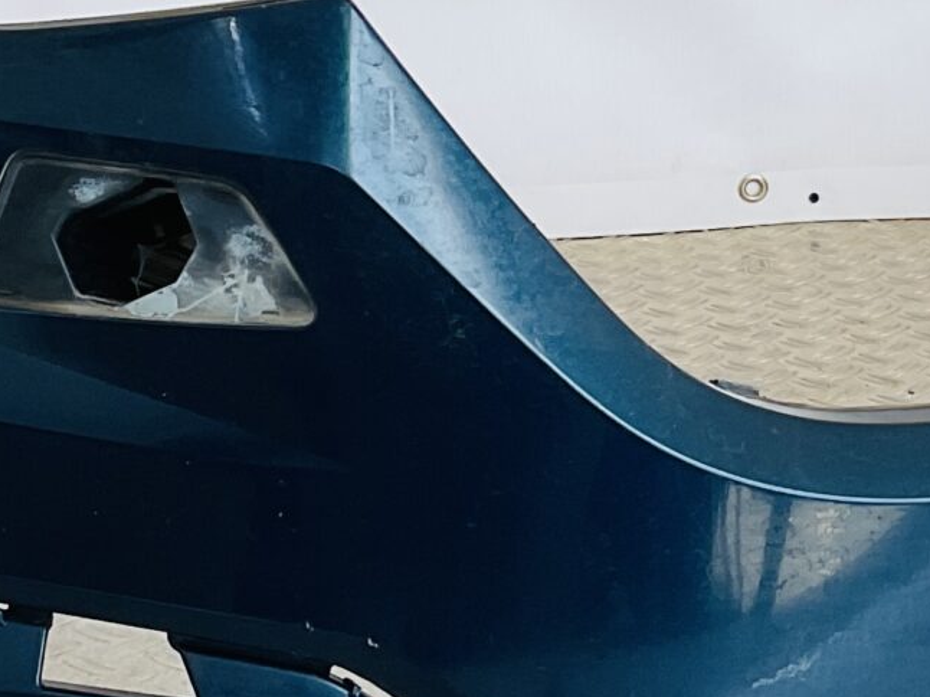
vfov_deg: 12.7
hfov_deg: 16.9
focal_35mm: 115
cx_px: 822
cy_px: 22
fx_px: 3088
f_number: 1.8
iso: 16
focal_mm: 3
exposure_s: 1/204
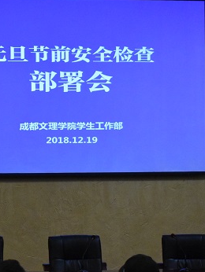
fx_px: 1057
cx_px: 39
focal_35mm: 134
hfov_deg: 11.0
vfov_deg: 14.7
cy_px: 148
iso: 4500
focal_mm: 46
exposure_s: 1/125
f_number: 5.3
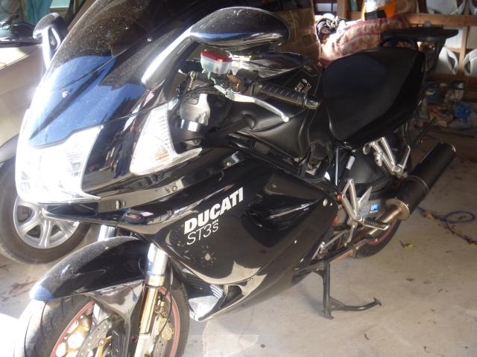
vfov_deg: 40.7
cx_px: 238
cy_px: 178
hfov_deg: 52.6
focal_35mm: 35
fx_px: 482
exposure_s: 1/40
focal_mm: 6.3
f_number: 3.5
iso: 80
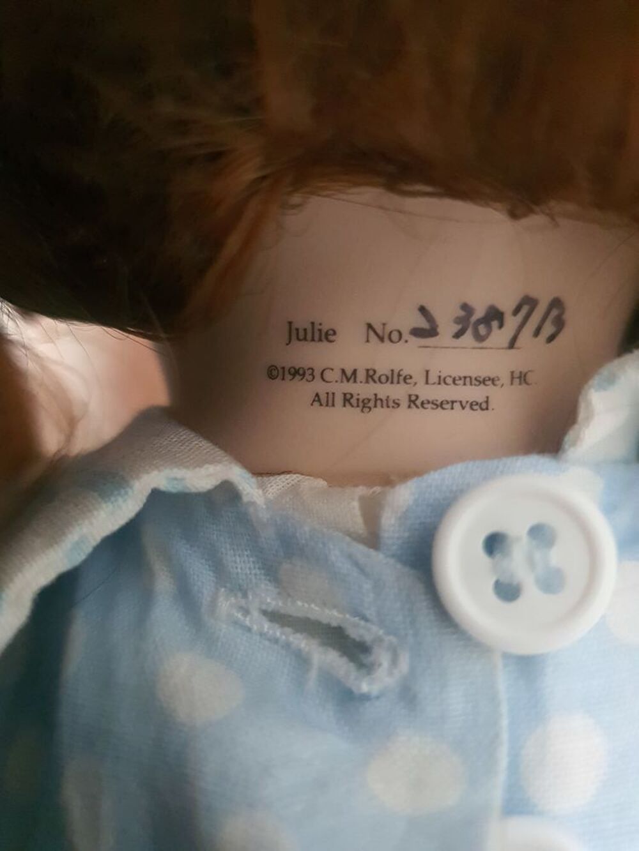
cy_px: 426
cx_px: 320
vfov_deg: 67.3
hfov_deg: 53.1
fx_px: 640
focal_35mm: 26
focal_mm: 4.3
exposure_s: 1/33
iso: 640
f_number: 1.5
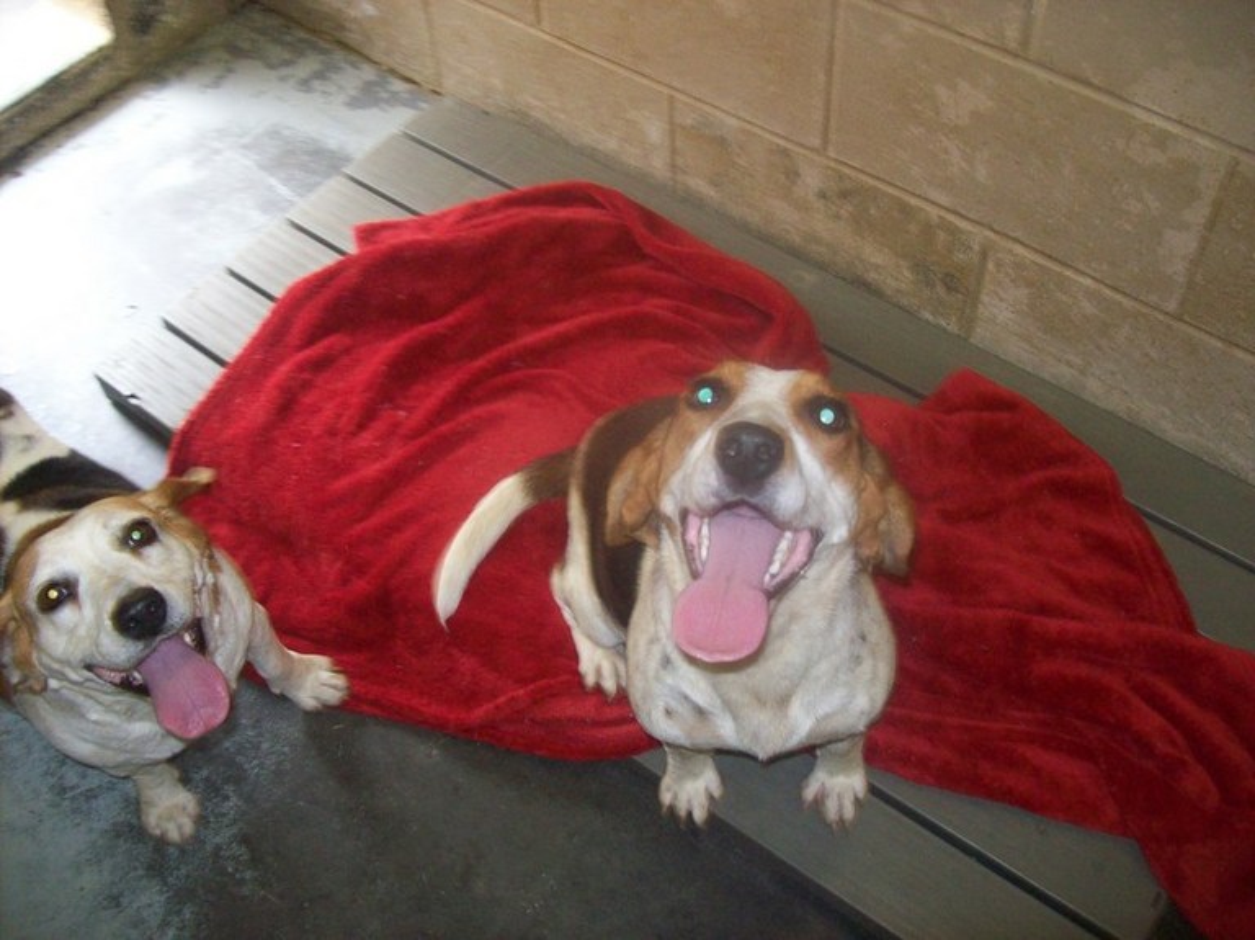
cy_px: 470
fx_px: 1304
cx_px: 628
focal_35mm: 36
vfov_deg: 39.6
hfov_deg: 51.4
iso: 200
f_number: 2.7
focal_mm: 6
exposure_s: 1/64
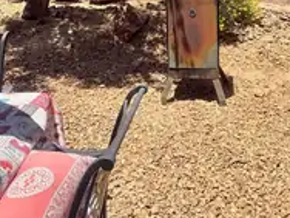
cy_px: 15
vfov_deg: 27.4
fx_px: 427
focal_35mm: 51
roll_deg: +2.1
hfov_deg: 37.5
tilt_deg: -11.1
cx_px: 148
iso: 80
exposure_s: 1/3759
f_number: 1.78
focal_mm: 6.76
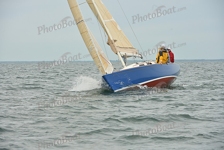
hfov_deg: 10.3
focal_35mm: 200
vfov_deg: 6.9
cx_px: 112
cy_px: 75
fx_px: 1245
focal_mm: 200
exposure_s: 1/1000
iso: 320
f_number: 10
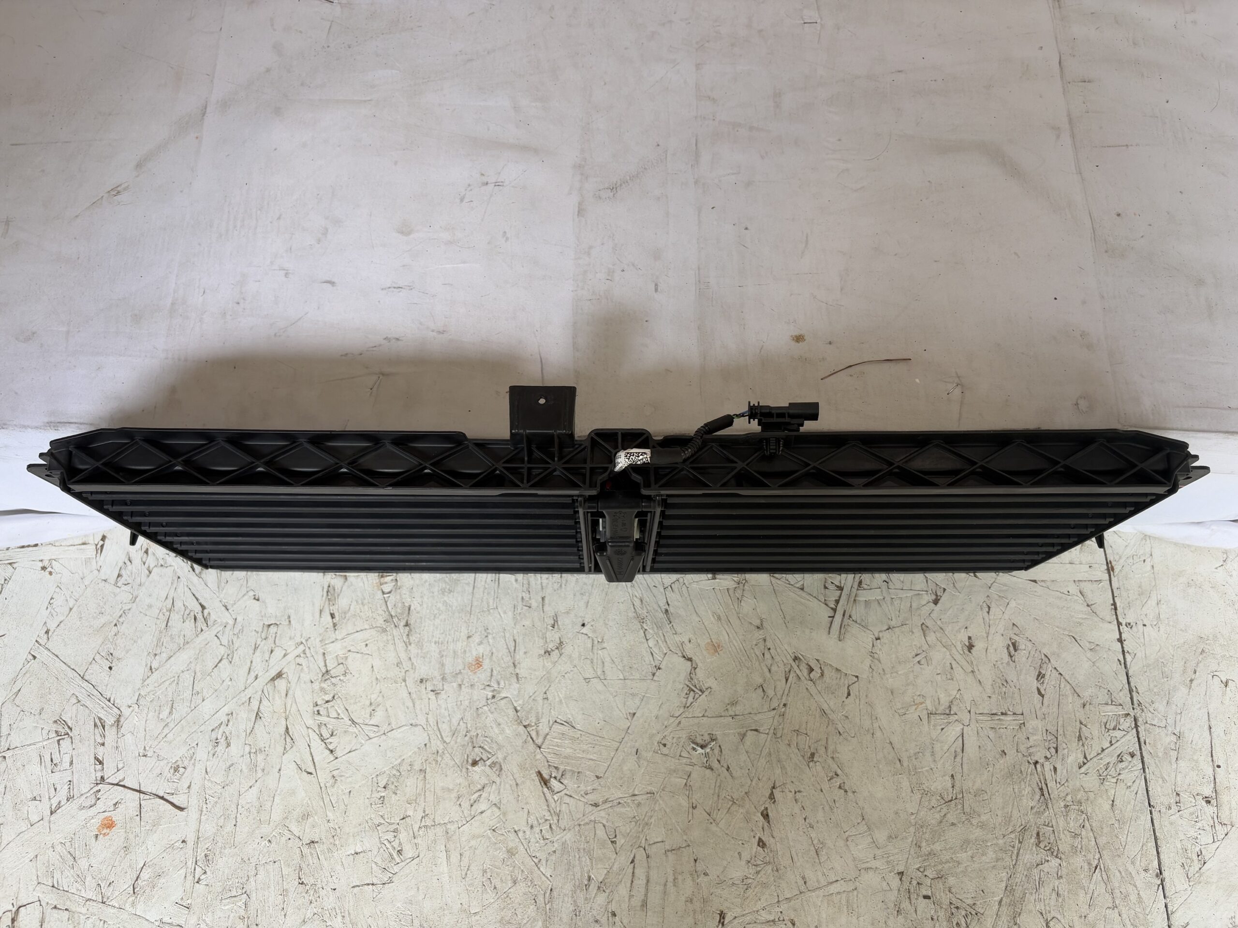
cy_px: 464
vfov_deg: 53.1
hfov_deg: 67.3
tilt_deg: -70.3
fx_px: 930
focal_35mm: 26
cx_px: 619
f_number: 1.6
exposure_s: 1/184
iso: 40
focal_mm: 5.96
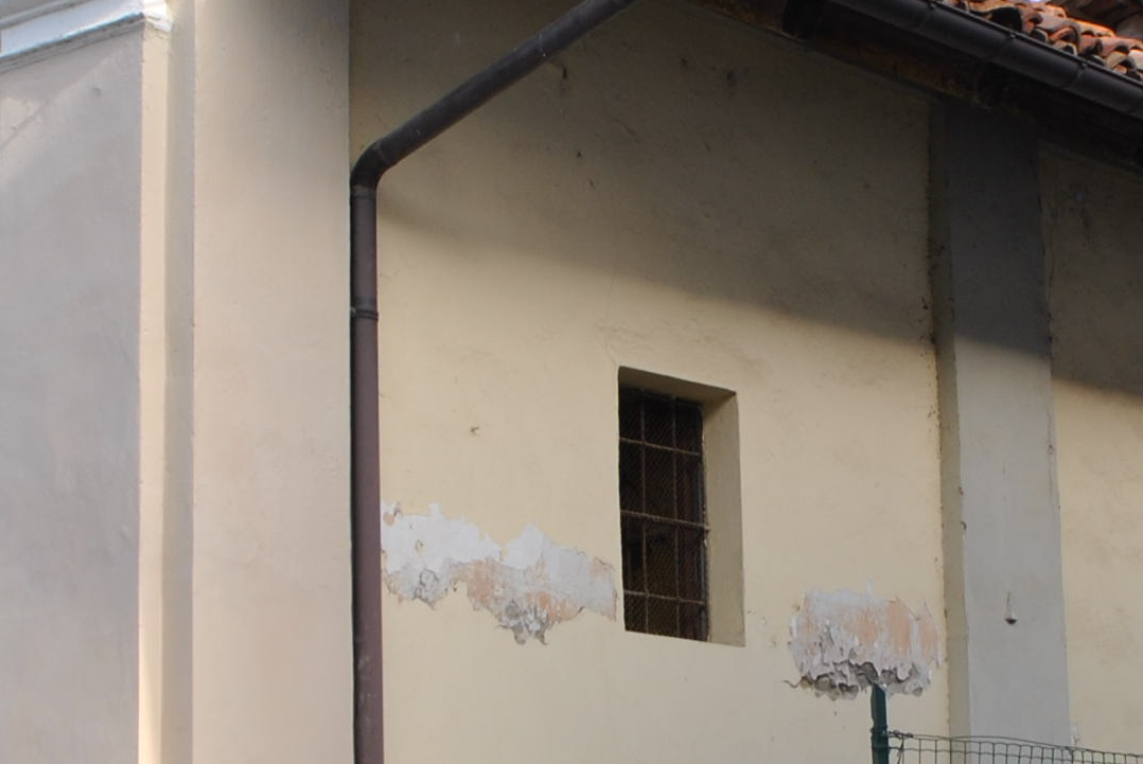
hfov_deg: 20.8
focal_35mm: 97
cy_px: 463
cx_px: 866
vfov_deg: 14.1
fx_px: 3083
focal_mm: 18
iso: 100
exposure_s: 1/200
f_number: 7.1
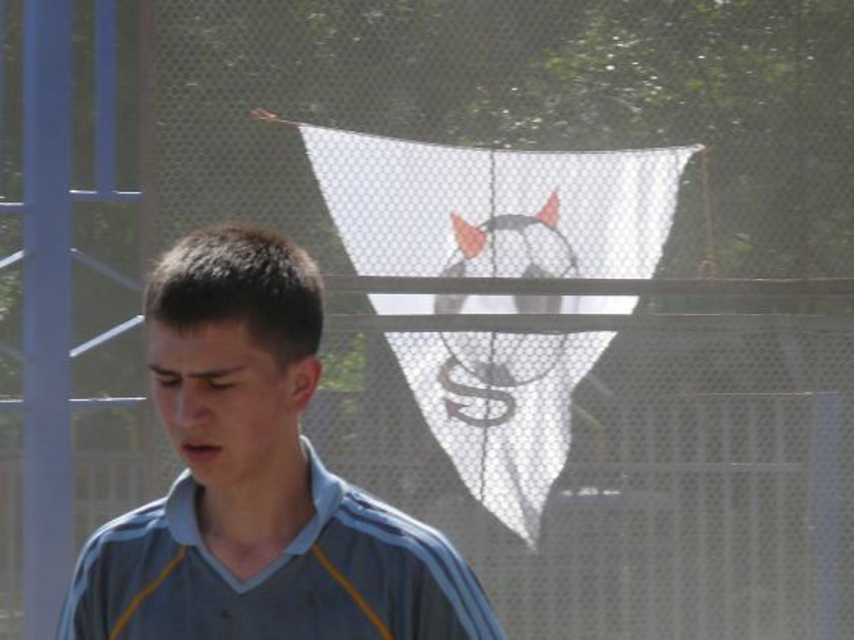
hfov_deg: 5.5
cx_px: 427
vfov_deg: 4.1
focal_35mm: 363
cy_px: 320
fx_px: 8955
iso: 100
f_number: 5.6
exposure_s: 1/500
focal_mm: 43.1
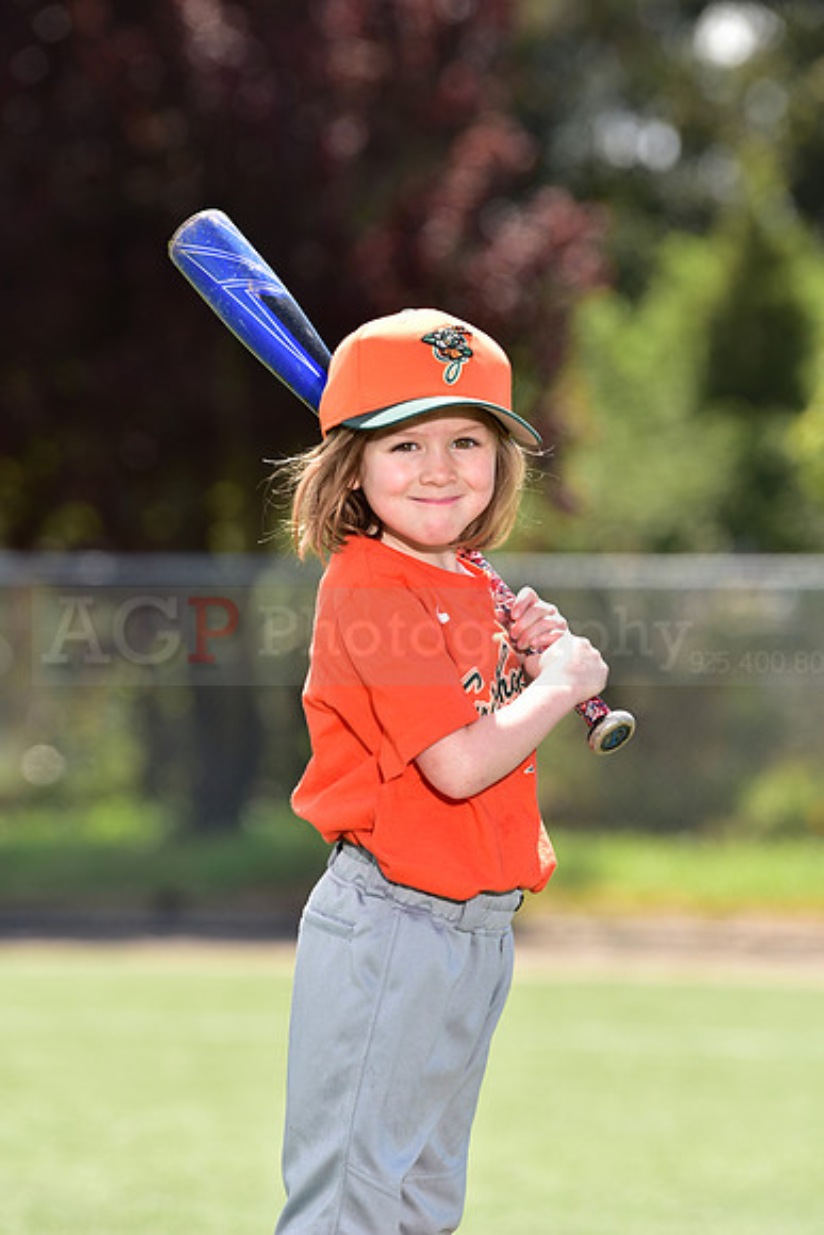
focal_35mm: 200
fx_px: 6862
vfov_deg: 10.3
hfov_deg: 6.9
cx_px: 412
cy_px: 618
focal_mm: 200
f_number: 5
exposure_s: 1/250
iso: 80
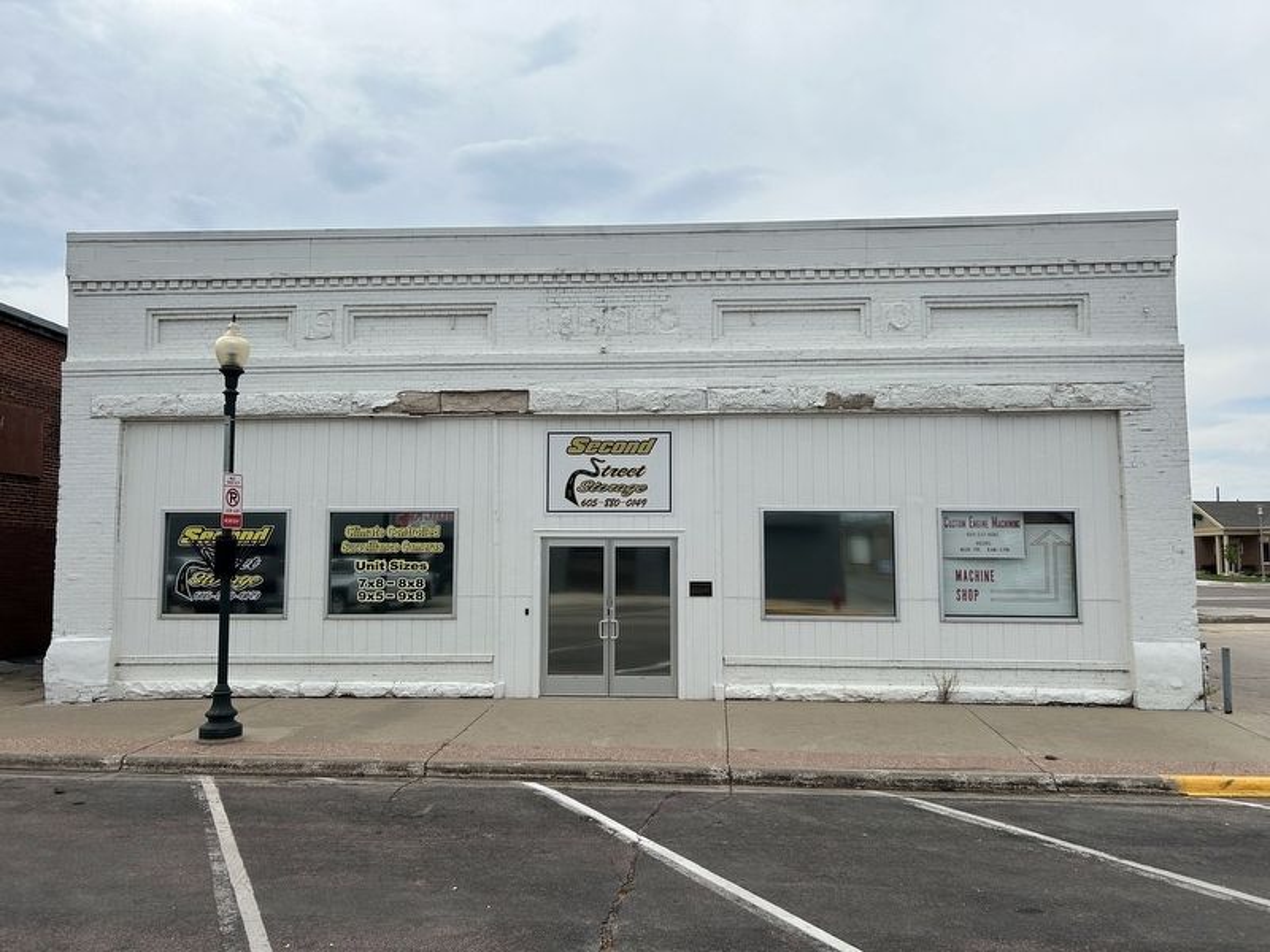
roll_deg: +0.4
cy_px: 476
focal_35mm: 26
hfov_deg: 67.3
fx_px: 954
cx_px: 635
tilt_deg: +4.6
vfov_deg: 53.1
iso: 50
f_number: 1.5
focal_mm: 5.7
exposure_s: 1/4115
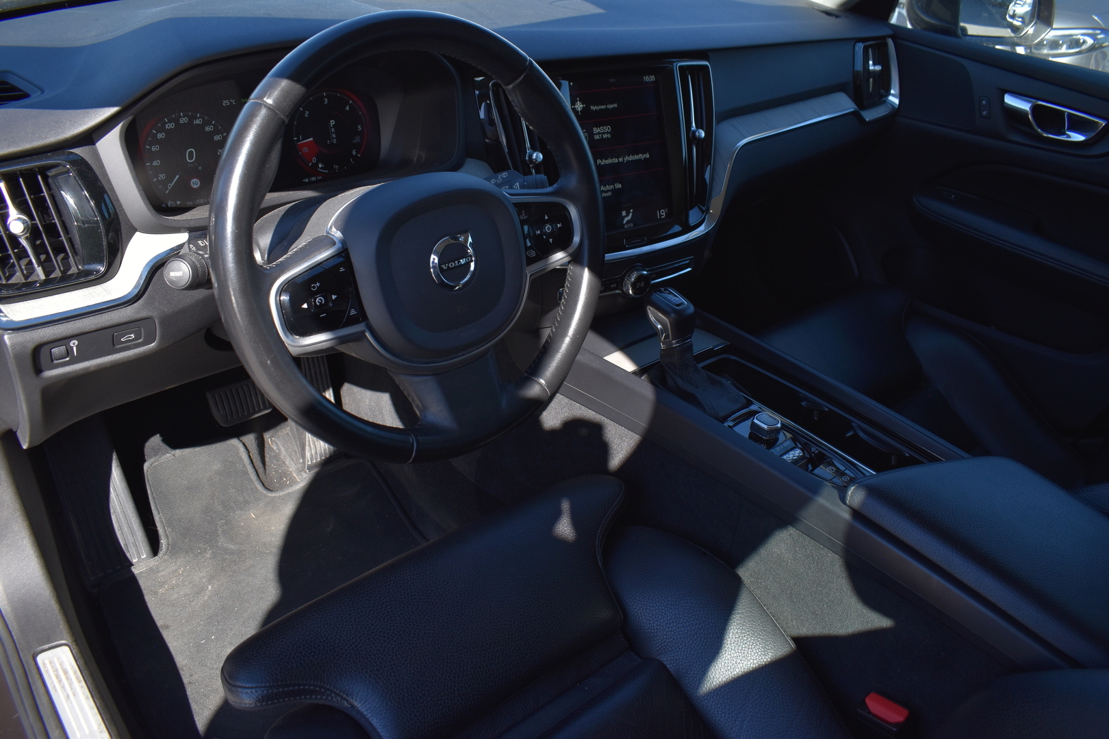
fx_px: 832
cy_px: 370
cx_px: 554
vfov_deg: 47.9
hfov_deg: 67.4
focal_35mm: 27
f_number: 6.7
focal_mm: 18
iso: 200
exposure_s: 1/350
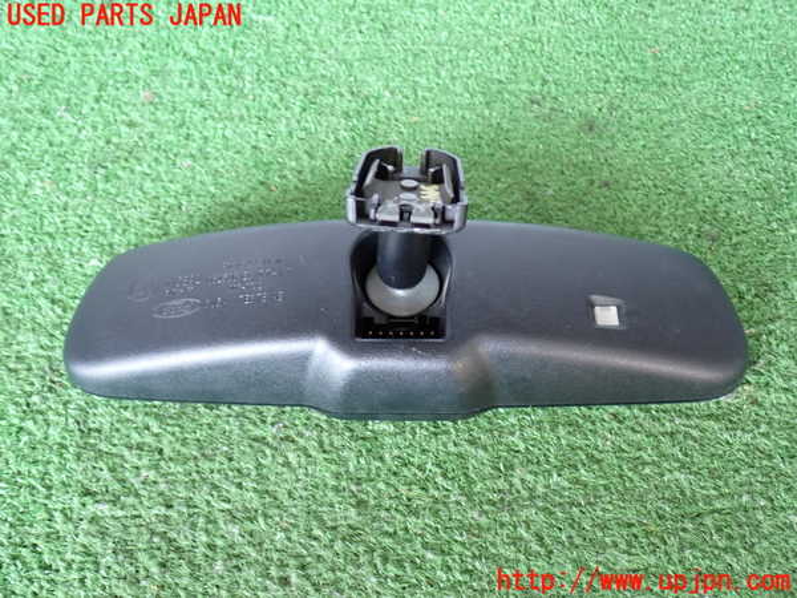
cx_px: 398
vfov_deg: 39.7
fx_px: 829
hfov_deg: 51.4
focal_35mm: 36
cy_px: 299
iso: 200
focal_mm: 6.37
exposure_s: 1/40
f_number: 2.5
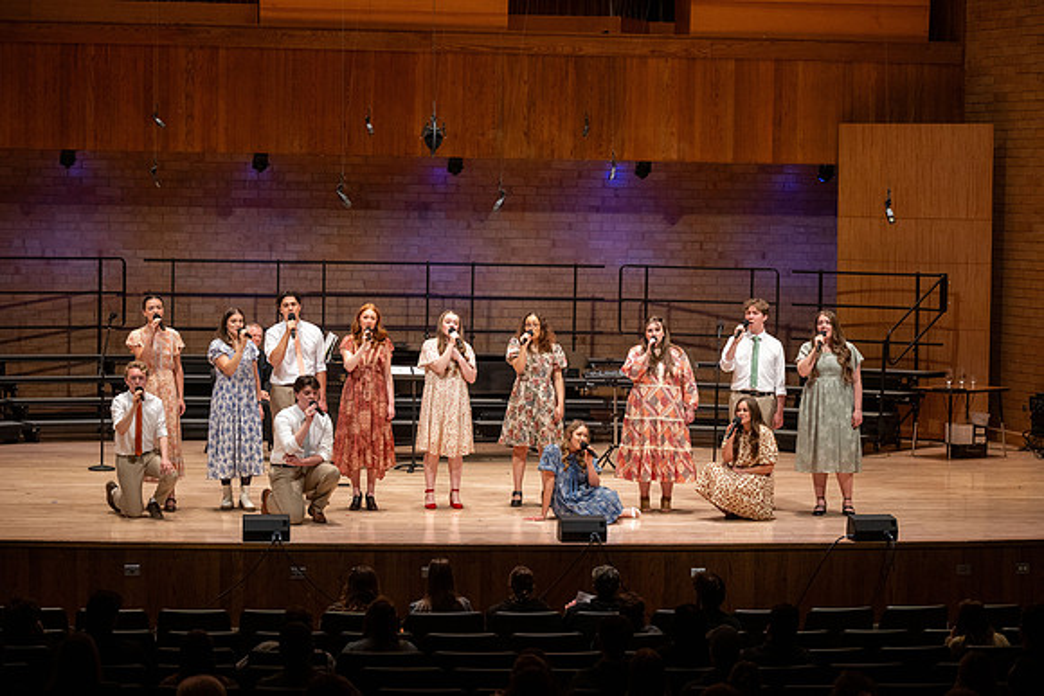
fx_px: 2673
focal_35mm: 92
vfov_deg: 14.8
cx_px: 522
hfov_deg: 22.1
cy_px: 348
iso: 2000
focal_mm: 91
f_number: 2.8
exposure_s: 1/500
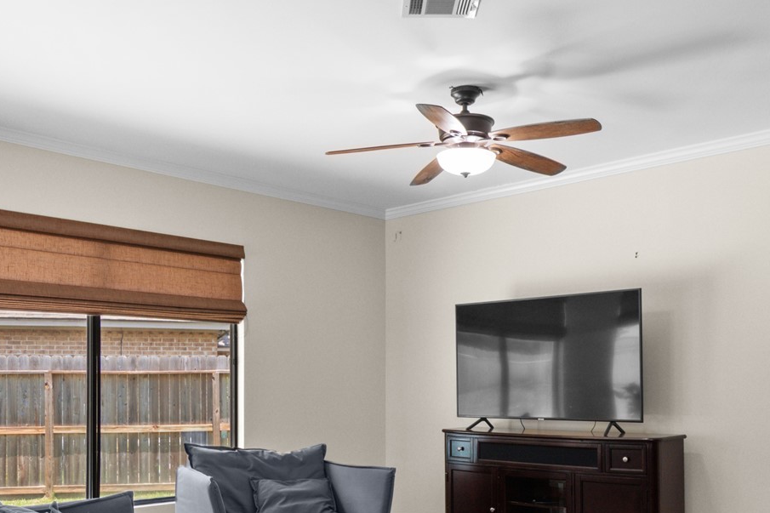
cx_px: 387
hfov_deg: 53.1
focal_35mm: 36
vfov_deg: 36.1
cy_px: 378
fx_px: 770
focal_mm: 10
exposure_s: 1/2
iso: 320
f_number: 11
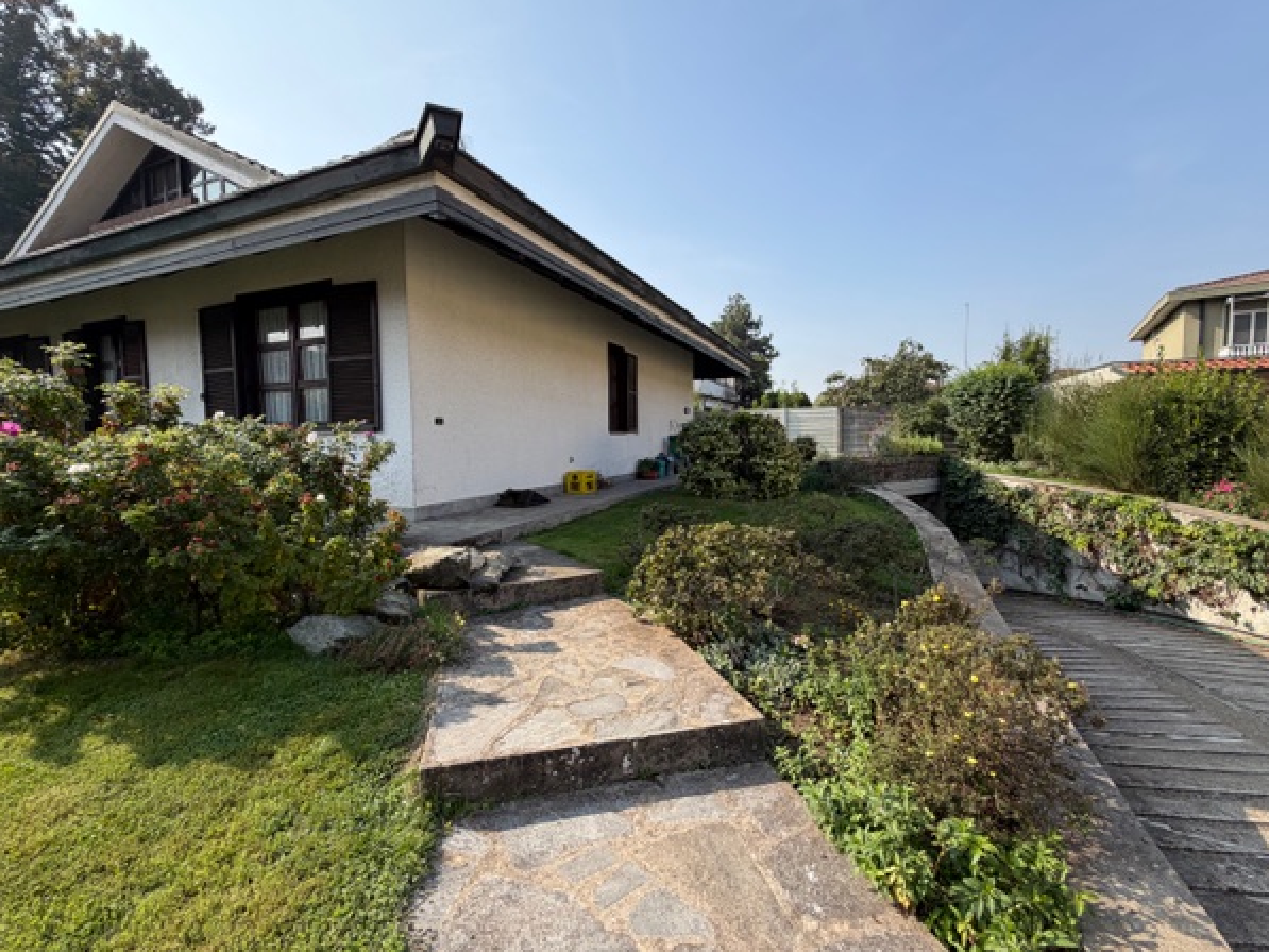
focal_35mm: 15
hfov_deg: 98.1
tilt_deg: -1.9
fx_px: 550
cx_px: 646
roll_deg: +0.4
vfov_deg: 81.8
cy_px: 470
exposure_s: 1/770
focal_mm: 2.22
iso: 32
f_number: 2.2
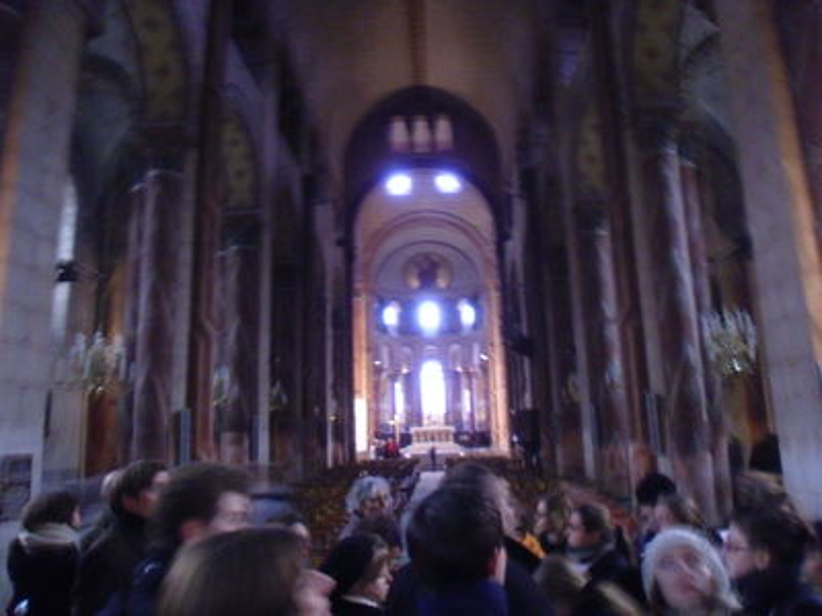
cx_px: 411
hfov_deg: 63.4
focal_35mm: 28
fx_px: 665
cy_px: 308
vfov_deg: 49.7
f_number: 2.6
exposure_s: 1/2.5
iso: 400
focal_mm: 4.65
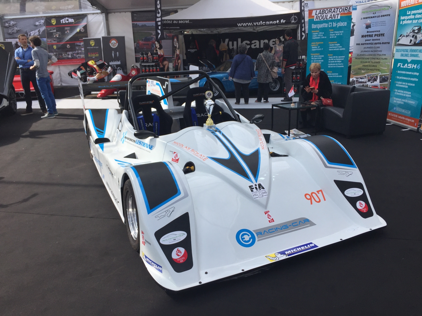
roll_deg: +2.1
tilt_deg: -17.7
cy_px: 158
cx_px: 211
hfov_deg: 61.7
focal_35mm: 29
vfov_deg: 48.2
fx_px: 354
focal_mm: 4.15
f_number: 2.2
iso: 32
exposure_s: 1/1236
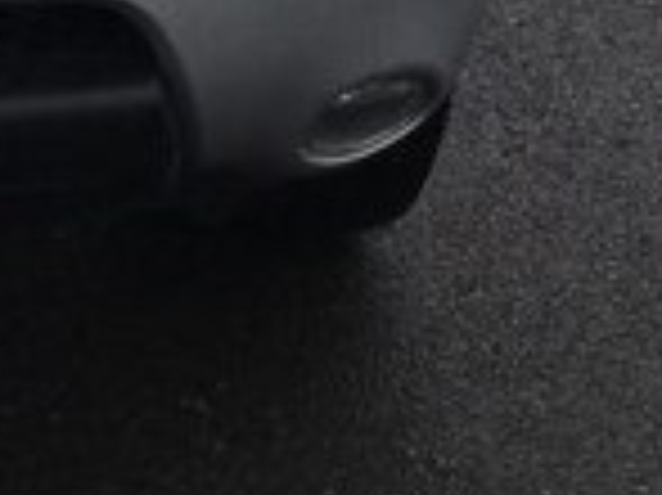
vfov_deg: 10.6
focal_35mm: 130
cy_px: -412
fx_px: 2484
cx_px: -387
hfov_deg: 14.0
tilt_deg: -13.3
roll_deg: -0.8
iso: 25
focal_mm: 4.15
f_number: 2.2
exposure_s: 1/1083
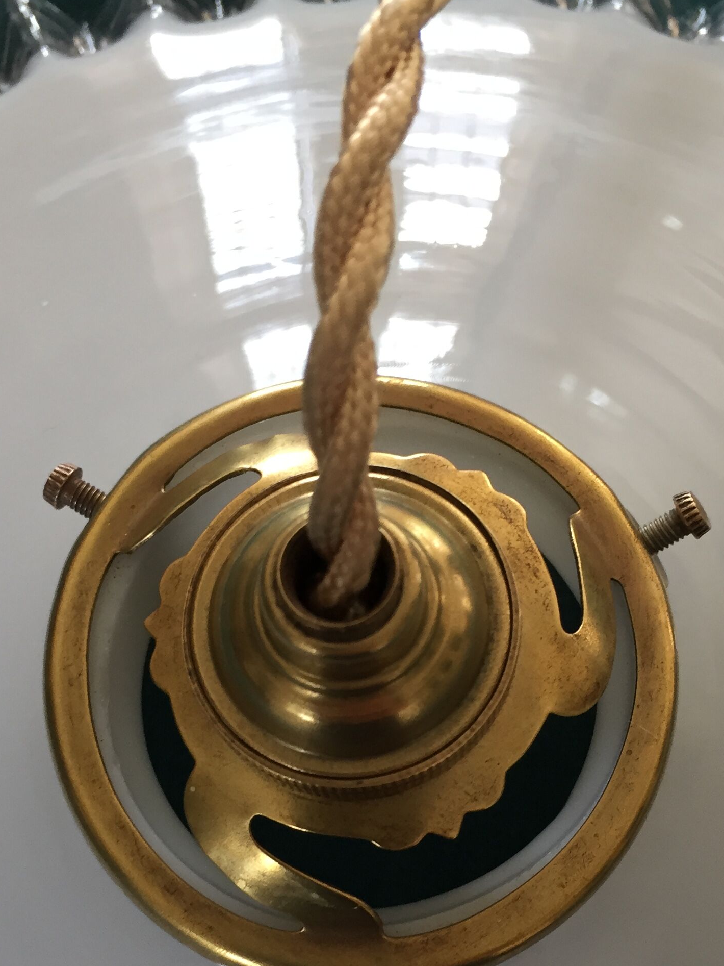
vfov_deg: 37.4
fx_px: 1394
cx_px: 397
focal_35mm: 50
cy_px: 706
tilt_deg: -79.8
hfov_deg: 29.1
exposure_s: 1/33
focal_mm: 4.15
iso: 100
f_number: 2.2
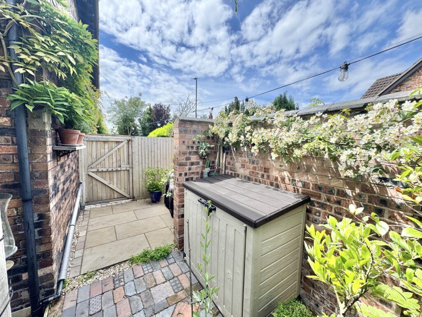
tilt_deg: -5.6
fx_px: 171
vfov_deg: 85.7
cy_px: 158
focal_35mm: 14
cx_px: 211
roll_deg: -0.8
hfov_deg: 102.1
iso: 50
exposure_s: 1/1236
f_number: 2.2
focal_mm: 2.22
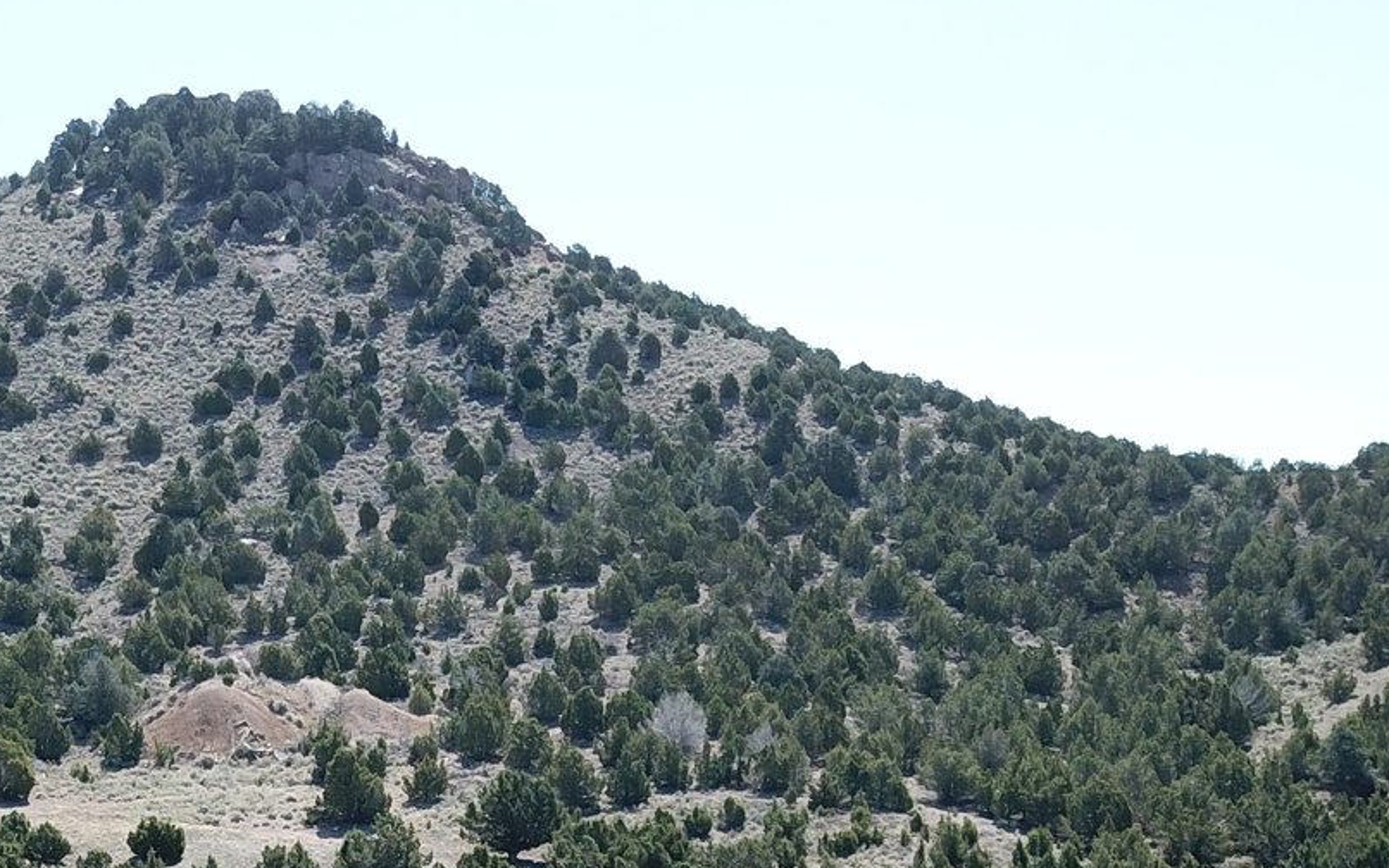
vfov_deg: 17.7
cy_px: 1052
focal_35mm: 70
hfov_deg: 28.8
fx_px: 2650
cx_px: 307
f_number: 2.2
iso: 100
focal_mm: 4.73
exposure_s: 1/672
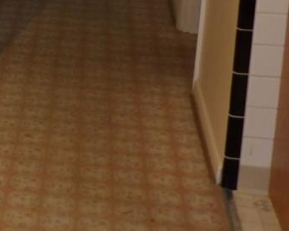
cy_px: -94
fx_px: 881
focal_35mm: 103
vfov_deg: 14.2
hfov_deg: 17.4
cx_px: -92
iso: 200
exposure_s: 1/33
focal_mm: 4.3
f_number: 3.2
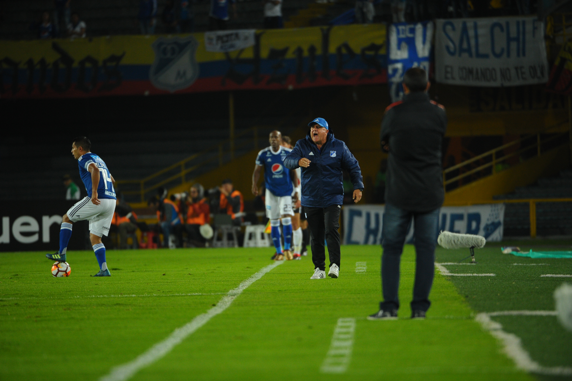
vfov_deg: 3.4
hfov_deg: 5.2
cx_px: 286
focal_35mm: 400
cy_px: 190
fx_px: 6351
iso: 2000
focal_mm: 400
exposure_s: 1/640
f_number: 4
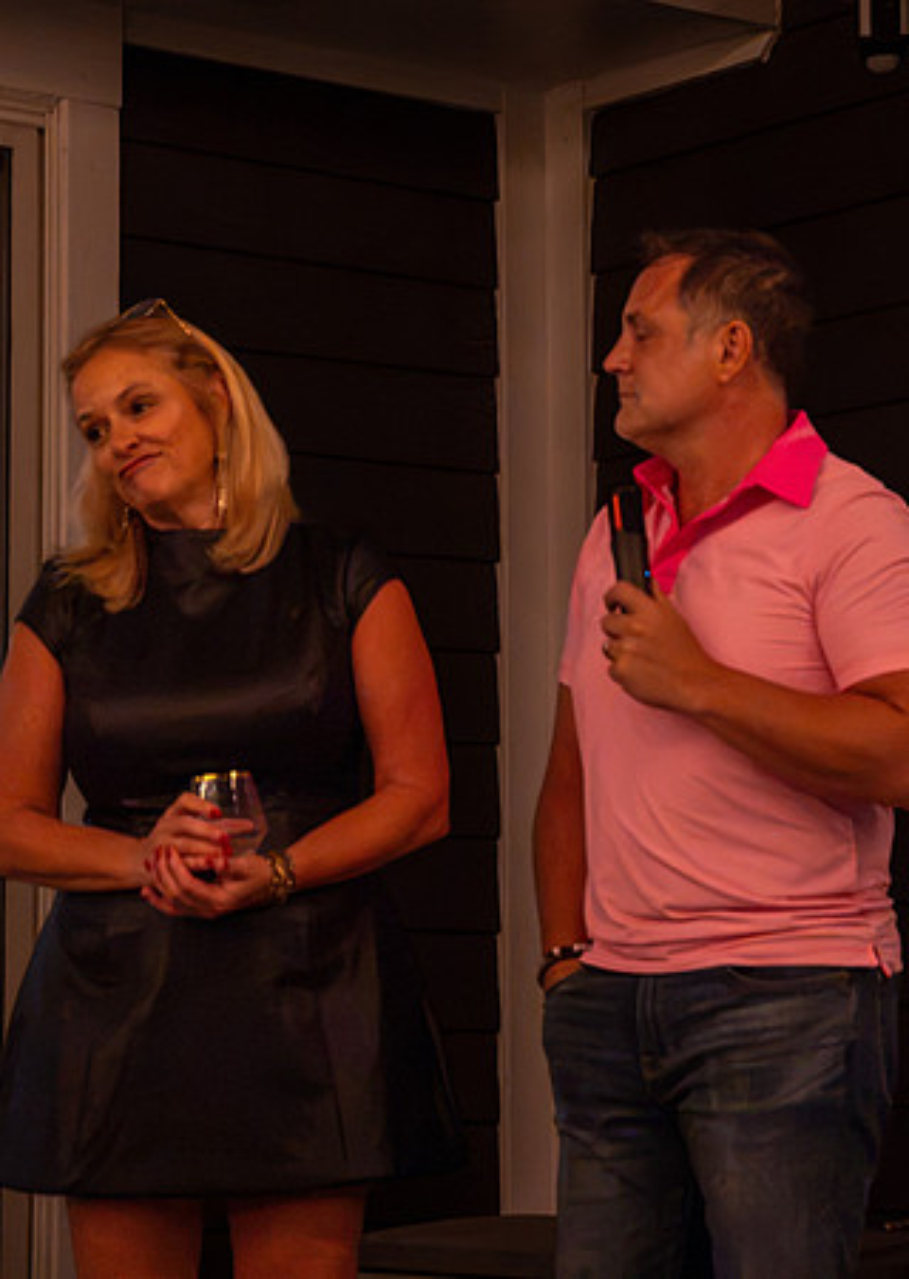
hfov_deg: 12.0
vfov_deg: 16.8
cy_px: 587
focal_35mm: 119
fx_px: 4317
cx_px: 616
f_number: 3.5
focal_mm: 75
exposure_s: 1/125
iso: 5000
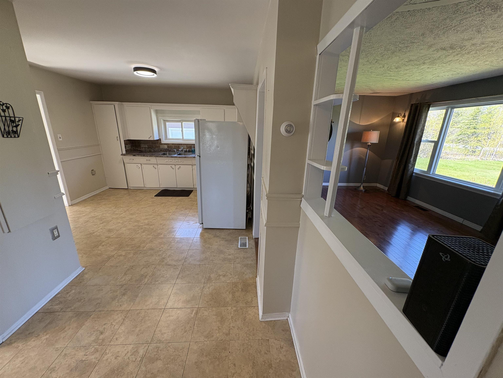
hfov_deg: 102.1
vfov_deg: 85.7
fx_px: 203
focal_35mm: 14
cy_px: 189
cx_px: 252
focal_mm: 2.22
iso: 250
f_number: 2.2
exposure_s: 1/120
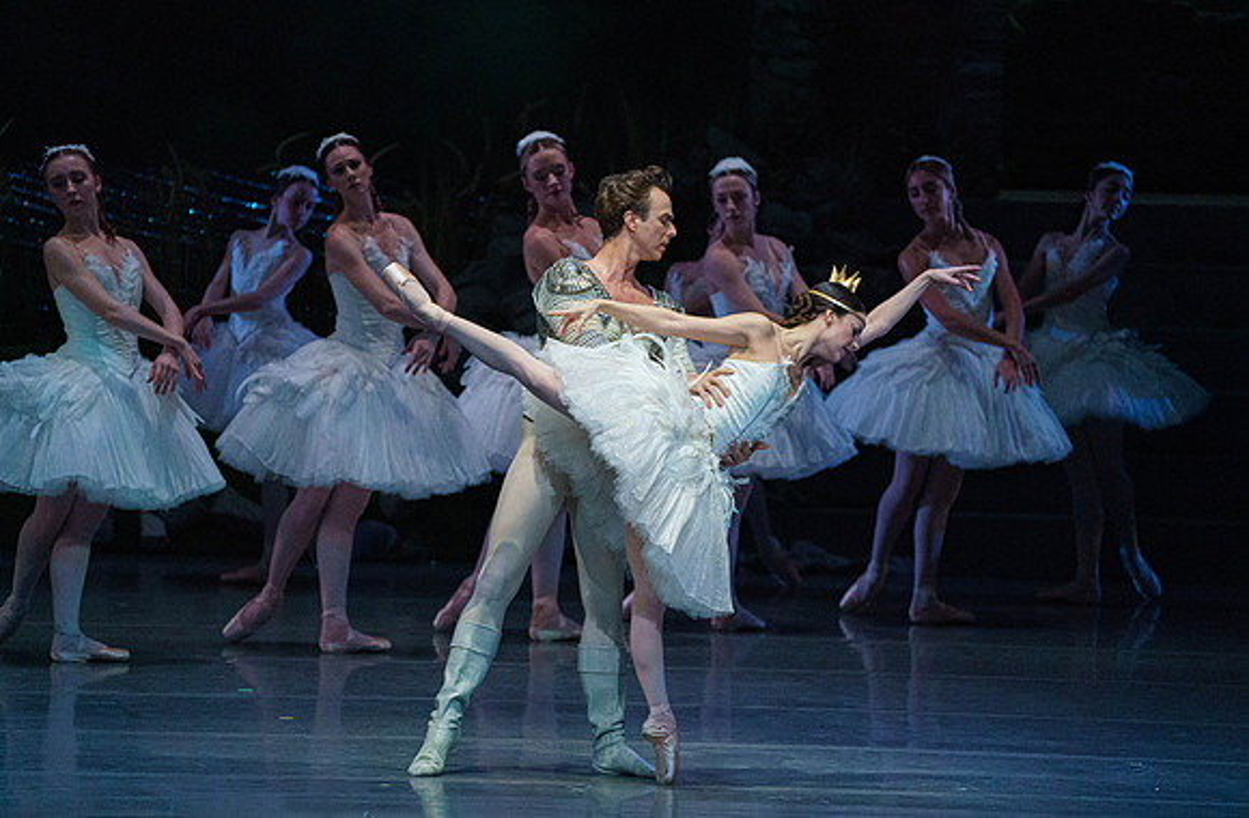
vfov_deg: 3.7
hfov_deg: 5.7
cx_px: 624
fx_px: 12621
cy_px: 415
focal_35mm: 366
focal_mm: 364
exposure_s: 1/250
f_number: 5.6
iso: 8000
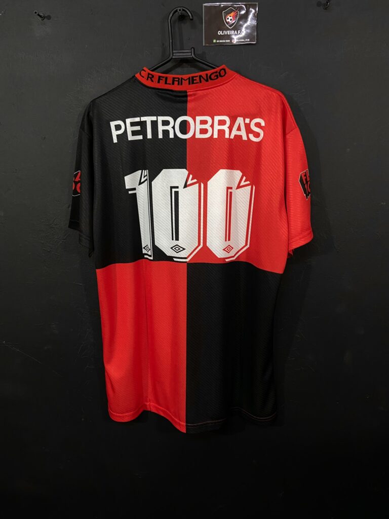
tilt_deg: -11.3
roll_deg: +1.6
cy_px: 260
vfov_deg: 67.3
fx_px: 390
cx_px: 194
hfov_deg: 53.1
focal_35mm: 26
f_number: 1.8
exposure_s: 1/60
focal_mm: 4.25
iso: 200
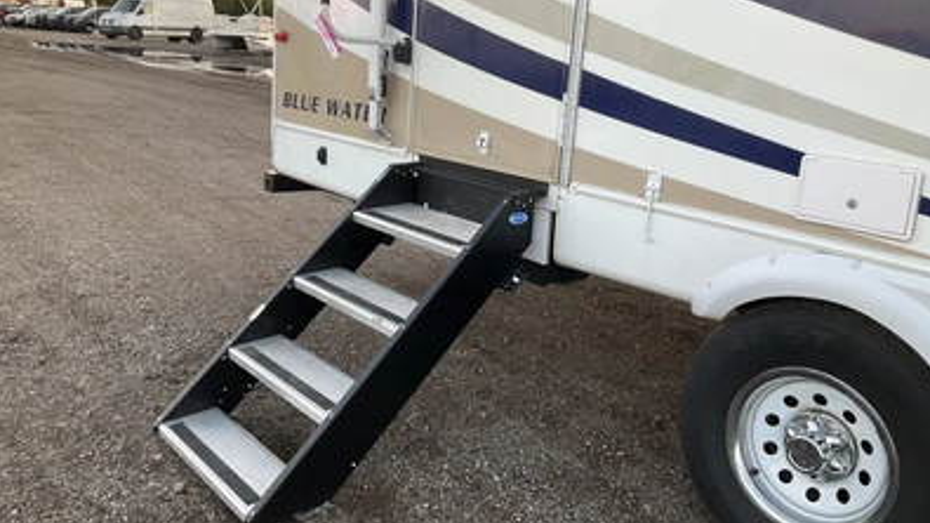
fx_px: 789
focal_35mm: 32
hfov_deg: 61.0
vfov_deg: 36.7
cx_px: 466
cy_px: 254
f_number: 1.8
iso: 32
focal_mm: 3
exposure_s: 1/122
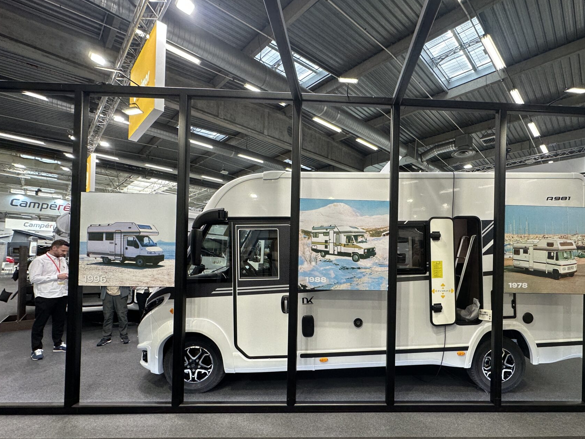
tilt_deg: +1.0
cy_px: 253
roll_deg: -1.1
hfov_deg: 89.9
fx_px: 287
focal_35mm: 17
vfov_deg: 74.2
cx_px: 351
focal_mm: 2.22
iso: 80
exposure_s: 1/100
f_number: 2.2
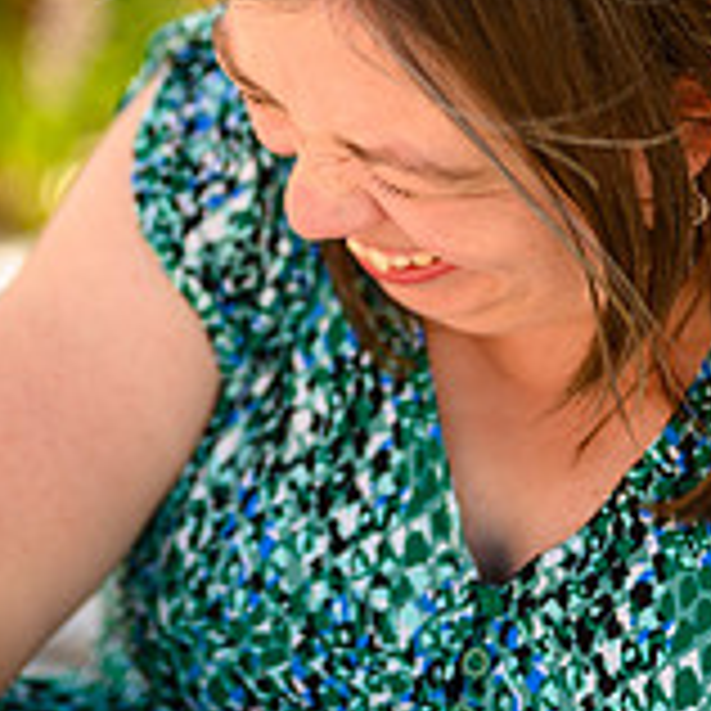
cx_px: 227
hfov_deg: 14.4
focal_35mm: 121
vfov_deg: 14.3
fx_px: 2812
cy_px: 54
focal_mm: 50
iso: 100
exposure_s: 1/640
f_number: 1.8
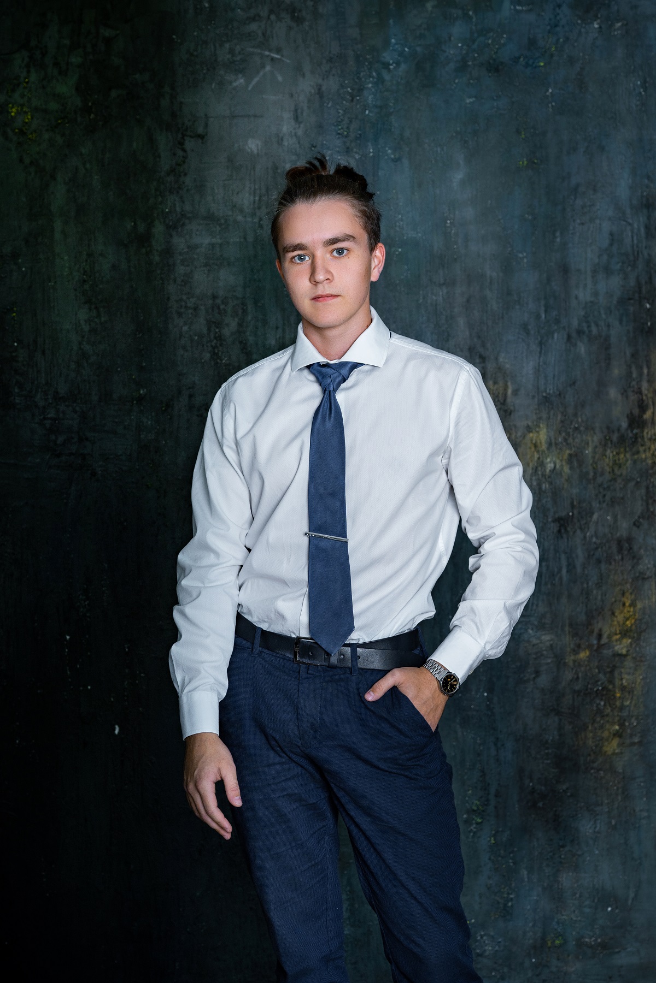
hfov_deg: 16.1
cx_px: 328
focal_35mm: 85
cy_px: 492
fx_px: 2323
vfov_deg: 23.9
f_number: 5
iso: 250
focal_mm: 85
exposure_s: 1/125
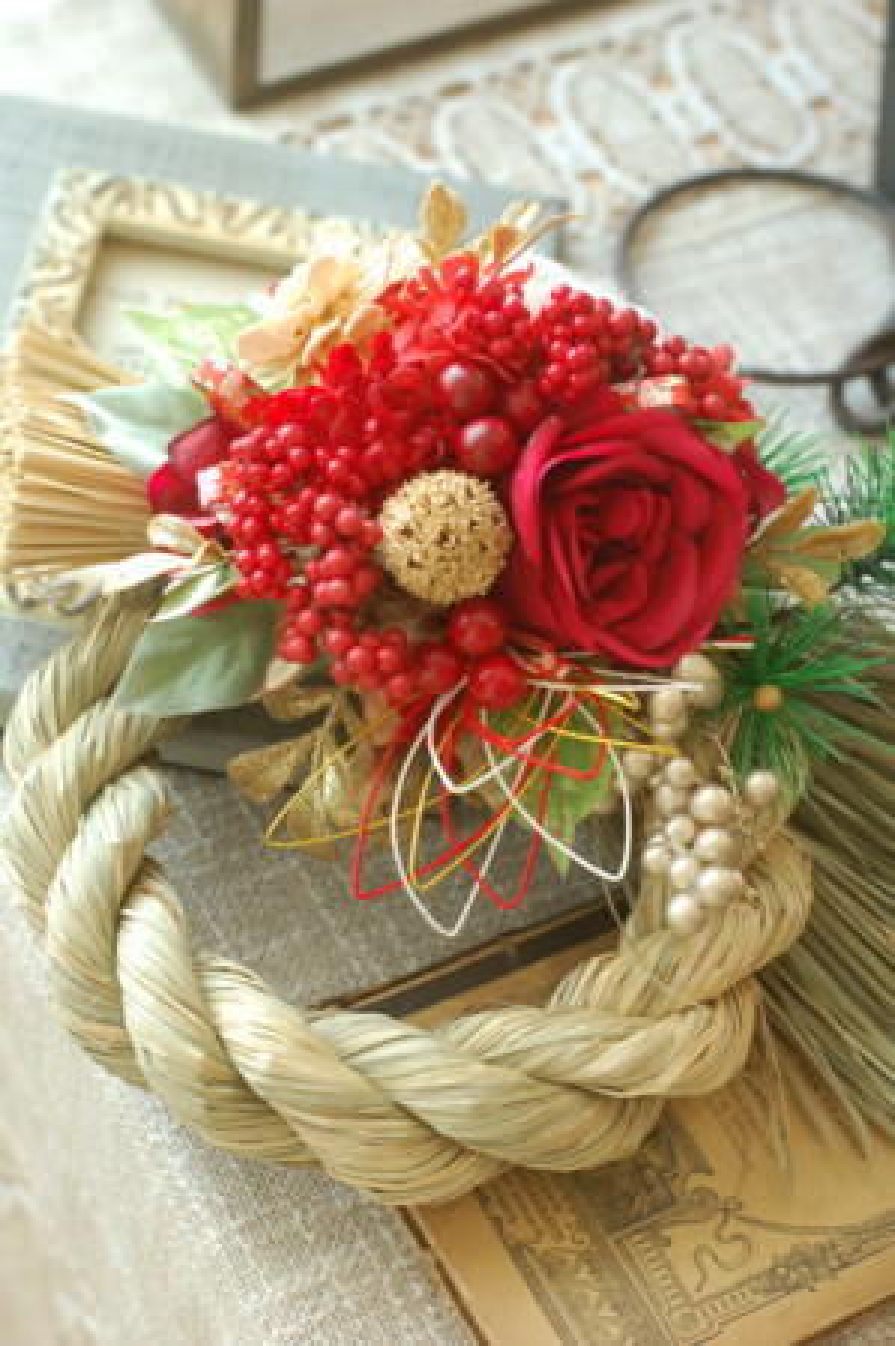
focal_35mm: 75
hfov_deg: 18.1
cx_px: 448
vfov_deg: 27.0
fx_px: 2803
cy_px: 673
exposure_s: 1/80
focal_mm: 50
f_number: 4.5
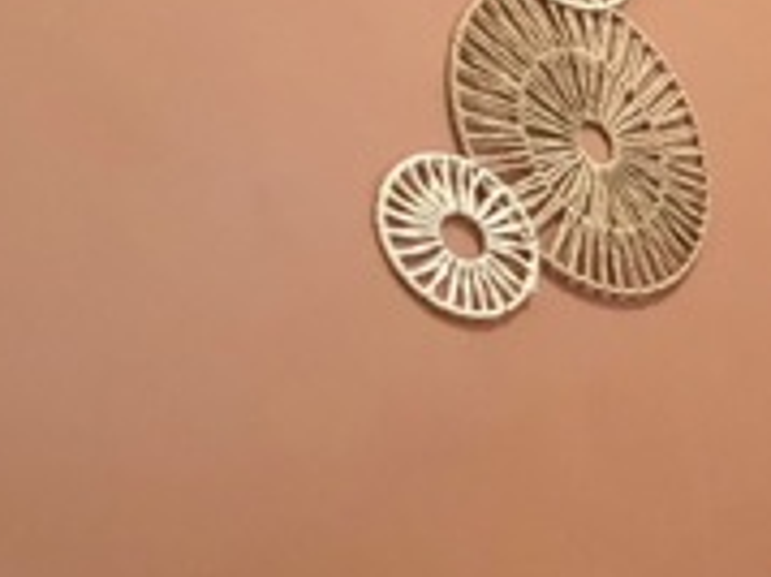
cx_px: 1249
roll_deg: +0.7
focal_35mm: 50
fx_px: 1113
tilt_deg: -4.3
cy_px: 629
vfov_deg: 26.8
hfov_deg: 25.1
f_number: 2.2
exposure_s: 1/50
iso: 500
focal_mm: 2.22
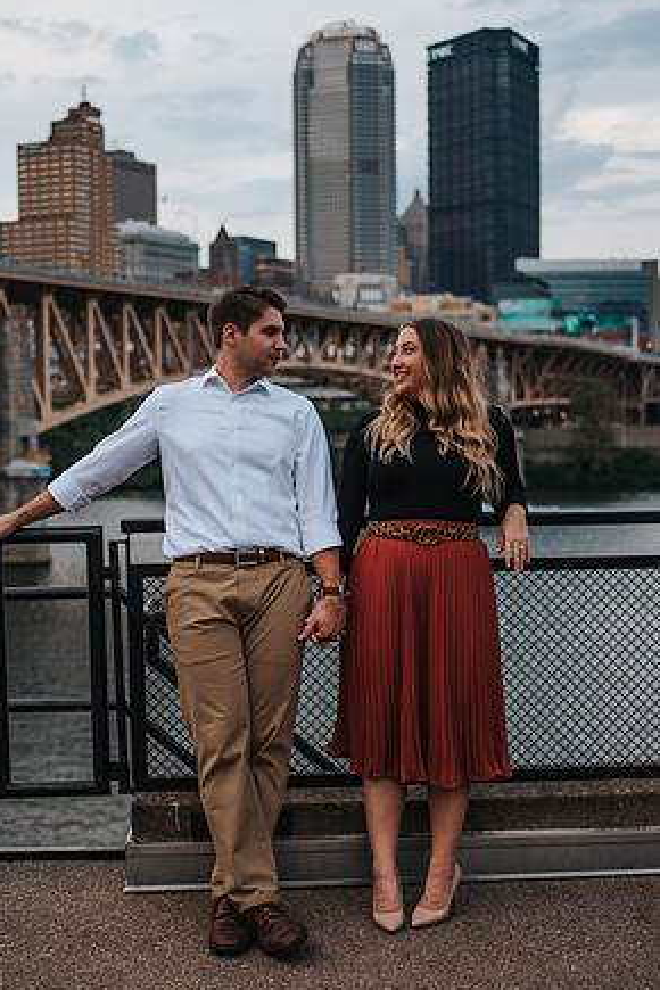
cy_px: 522
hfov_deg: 24.2
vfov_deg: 35.6
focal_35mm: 56
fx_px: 1540
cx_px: 305
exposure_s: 1/800
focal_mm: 35
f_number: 1.8
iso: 100
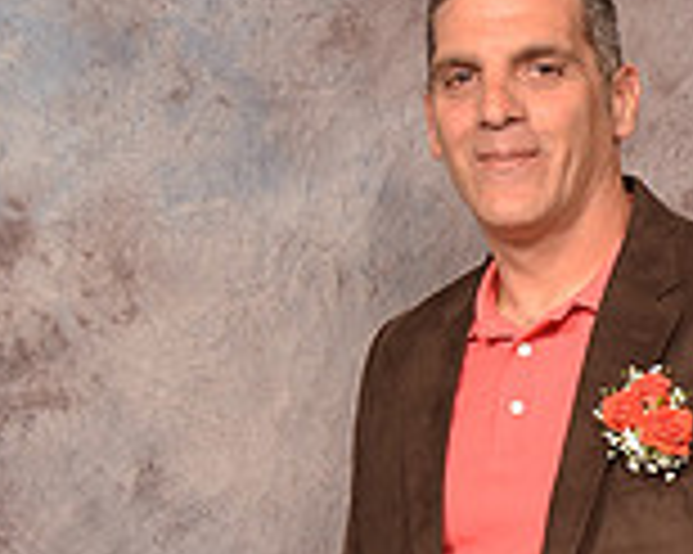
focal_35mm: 127
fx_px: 2603
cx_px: 441
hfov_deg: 15.1
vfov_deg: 11.6
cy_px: 860
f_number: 5.6
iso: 200
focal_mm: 24
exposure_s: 1/60
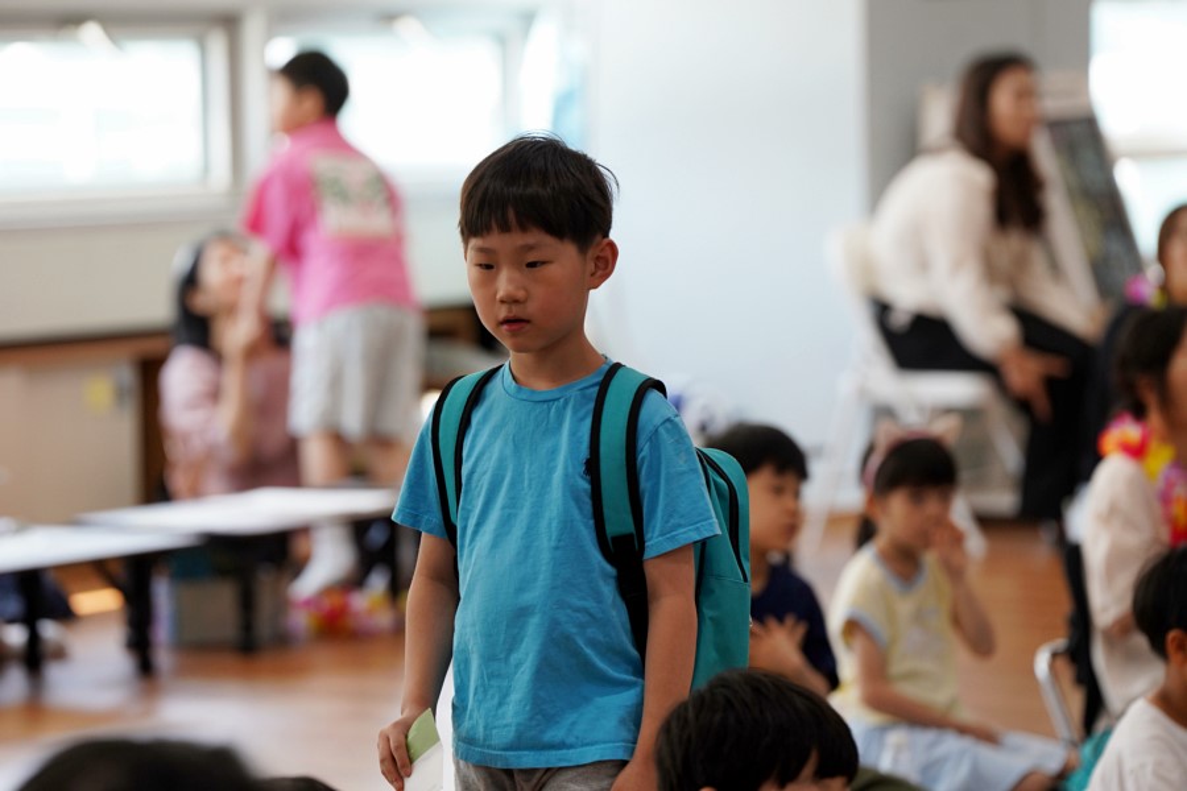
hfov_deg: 10.3
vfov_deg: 6.9
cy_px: 396
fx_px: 6594
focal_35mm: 200
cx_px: 594
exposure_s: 1/250
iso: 800
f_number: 4
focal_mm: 200
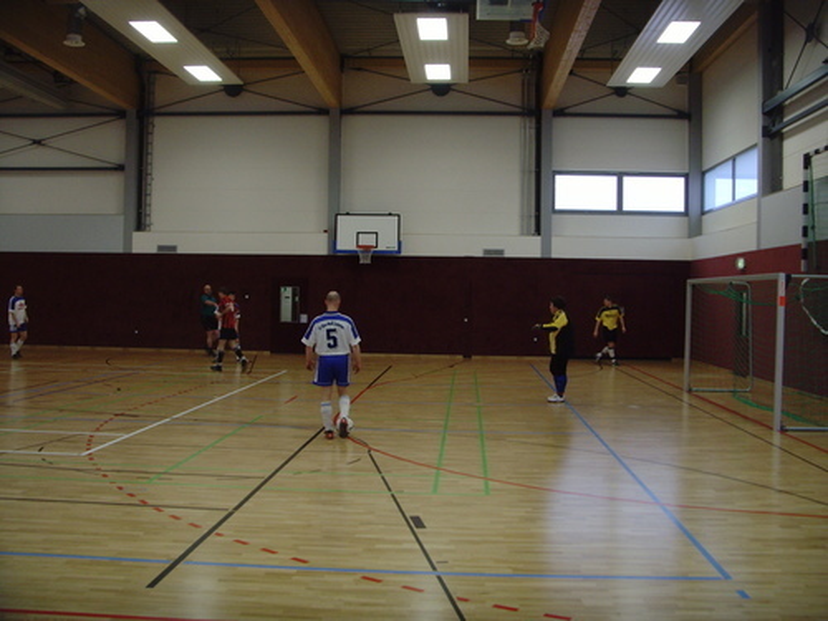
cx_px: 414
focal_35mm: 39
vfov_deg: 36.8
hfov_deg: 47.9
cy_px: 310
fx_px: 933
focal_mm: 6.6
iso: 200
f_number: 3.5
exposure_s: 1/45
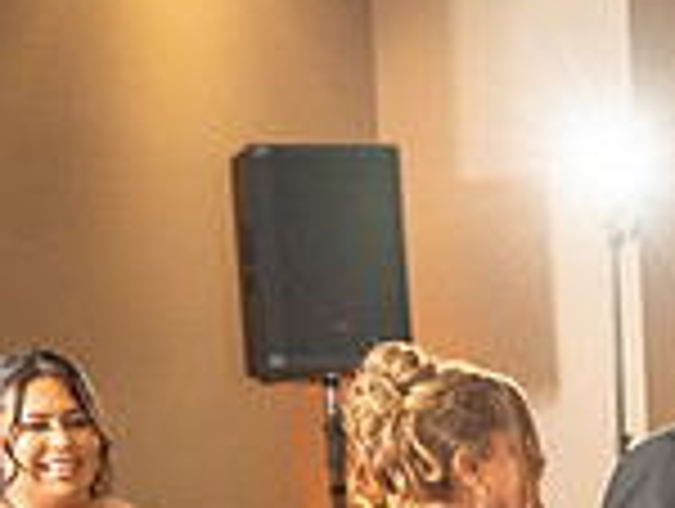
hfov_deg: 12.9
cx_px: 1148
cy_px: 811
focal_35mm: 141
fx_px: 2754
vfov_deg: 10.1
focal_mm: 38
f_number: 3.5
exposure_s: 1/160
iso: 800
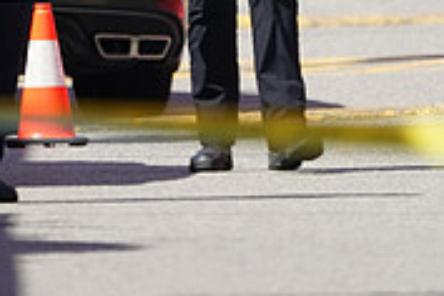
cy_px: -169
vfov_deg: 0.5
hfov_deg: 0.8
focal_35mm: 2749
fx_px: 33902
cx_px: 181
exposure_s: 1/1600
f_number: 5.6
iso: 640
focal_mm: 840
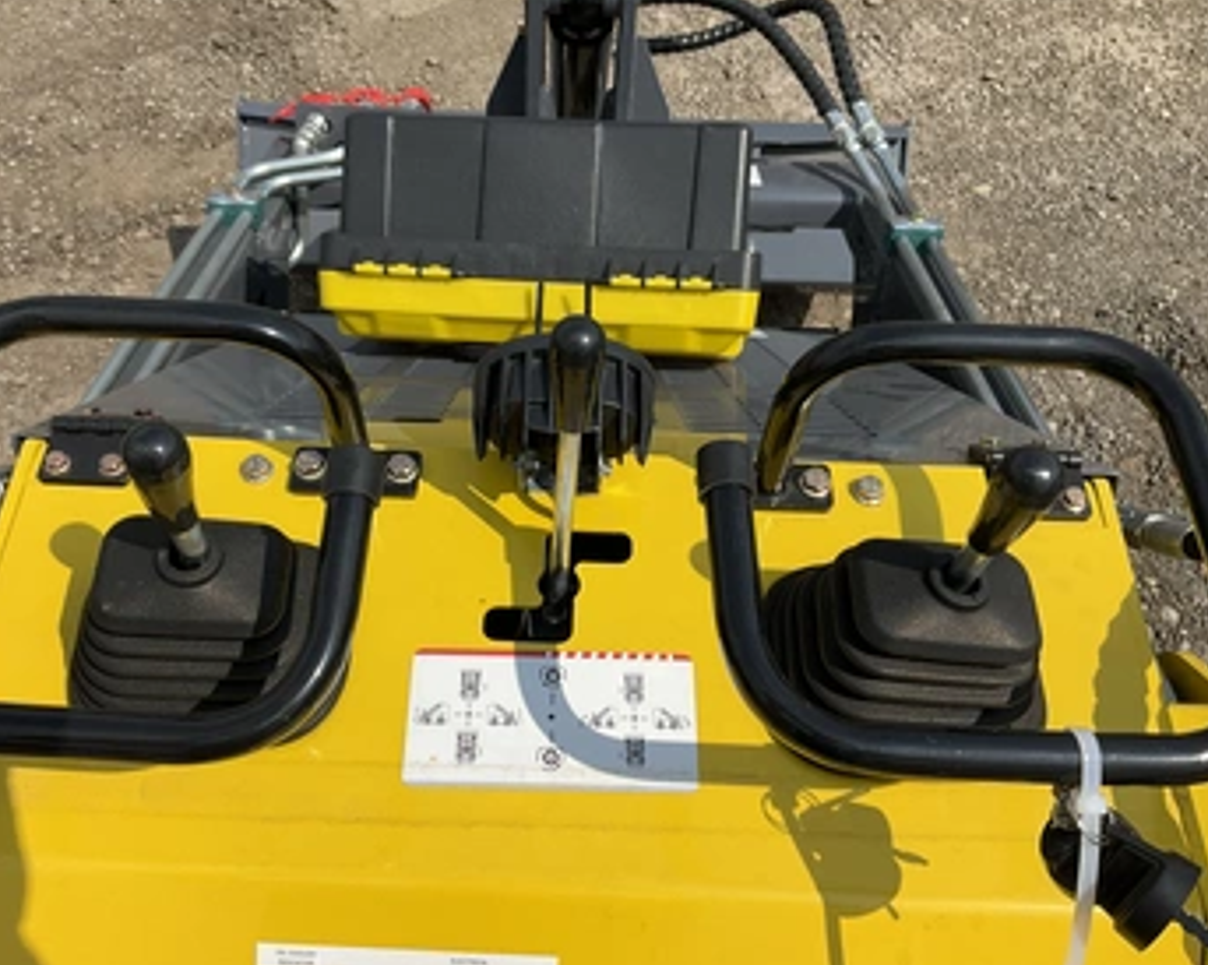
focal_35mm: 33
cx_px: 542
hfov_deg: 54.1
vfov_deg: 44.5
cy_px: 475
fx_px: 1179
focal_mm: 3
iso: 25
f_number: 1.8
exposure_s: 1/2959
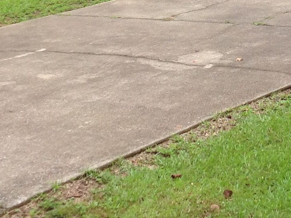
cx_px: 289
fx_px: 1058
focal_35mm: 126
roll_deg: -1.2
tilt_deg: -5.5
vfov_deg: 11.4
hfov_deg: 15.4
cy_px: -65
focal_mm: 4.28
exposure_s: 1/414
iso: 50
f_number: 2.4
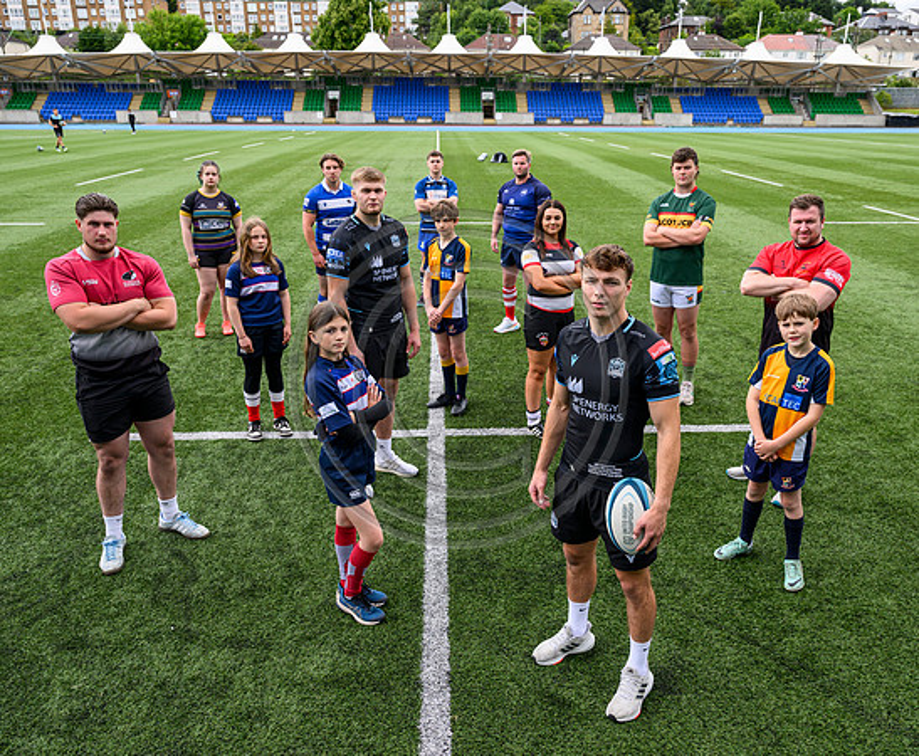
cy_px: 378
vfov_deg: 53.0
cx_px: 473
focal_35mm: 28
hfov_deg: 62.5
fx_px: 758
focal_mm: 24
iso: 250
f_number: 5
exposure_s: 1/250
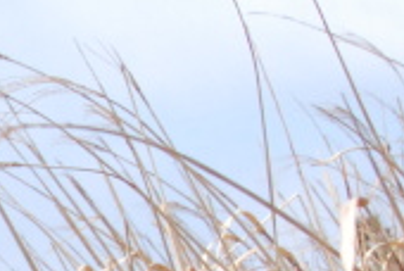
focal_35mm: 262
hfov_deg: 7.5
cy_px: 486
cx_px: -433
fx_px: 2945
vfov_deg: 5.2
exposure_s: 1/640
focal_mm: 29
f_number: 13
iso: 800
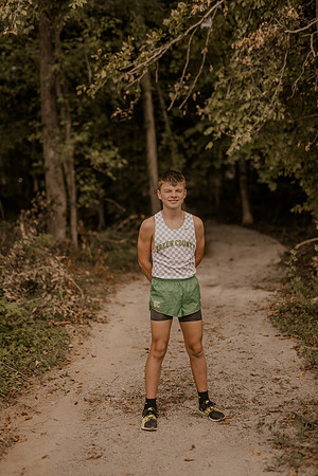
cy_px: 238
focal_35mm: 50
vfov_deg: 39.6
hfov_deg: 27.0
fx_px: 662
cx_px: 159
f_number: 1.4
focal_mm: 50
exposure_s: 1/1250
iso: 64
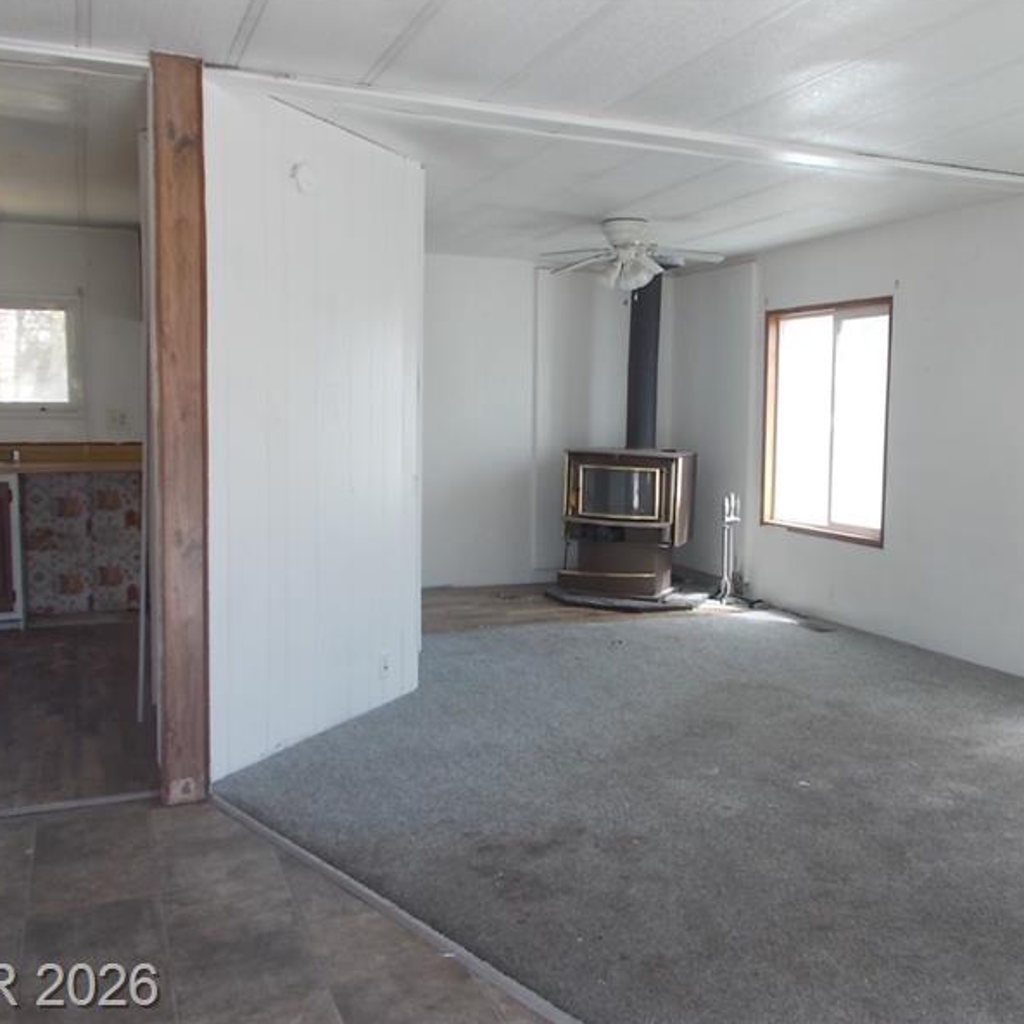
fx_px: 1038
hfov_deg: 52.3
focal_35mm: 31
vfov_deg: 52.5
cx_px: 589
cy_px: 508
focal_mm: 4.6
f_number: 3.2
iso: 80
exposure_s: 1/50
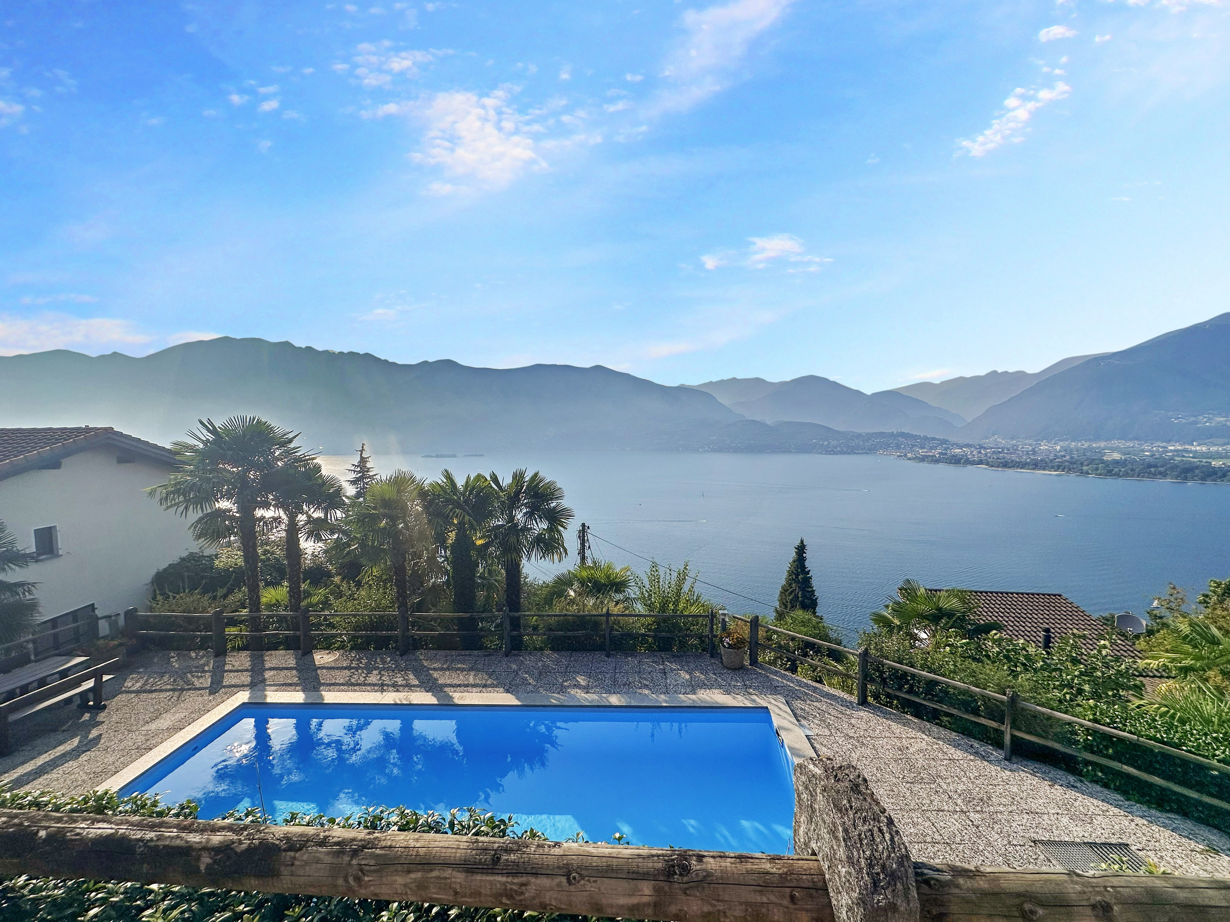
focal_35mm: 14
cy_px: 461
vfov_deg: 85.7
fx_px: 497
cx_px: 615
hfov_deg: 102.1
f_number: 2.2
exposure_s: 1/5051
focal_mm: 2.22
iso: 50
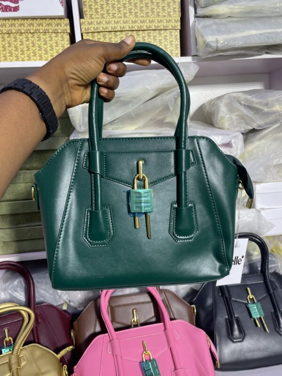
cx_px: 141
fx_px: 282
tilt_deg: -10.6
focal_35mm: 26
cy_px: 188
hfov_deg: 53.1
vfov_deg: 67.3
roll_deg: +4.9
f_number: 1.6
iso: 40
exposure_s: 1/100
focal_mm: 4.2
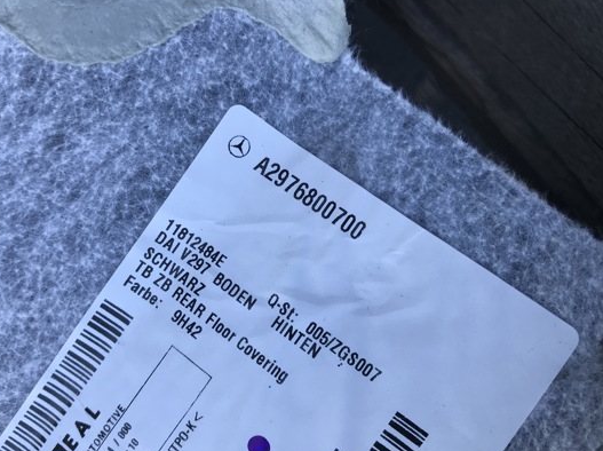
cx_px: 276
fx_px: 592
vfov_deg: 41.7
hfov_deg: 53.9
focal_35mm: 34
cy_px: 226
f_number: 1.8
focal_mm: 3.99
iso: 20
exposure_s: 1/370
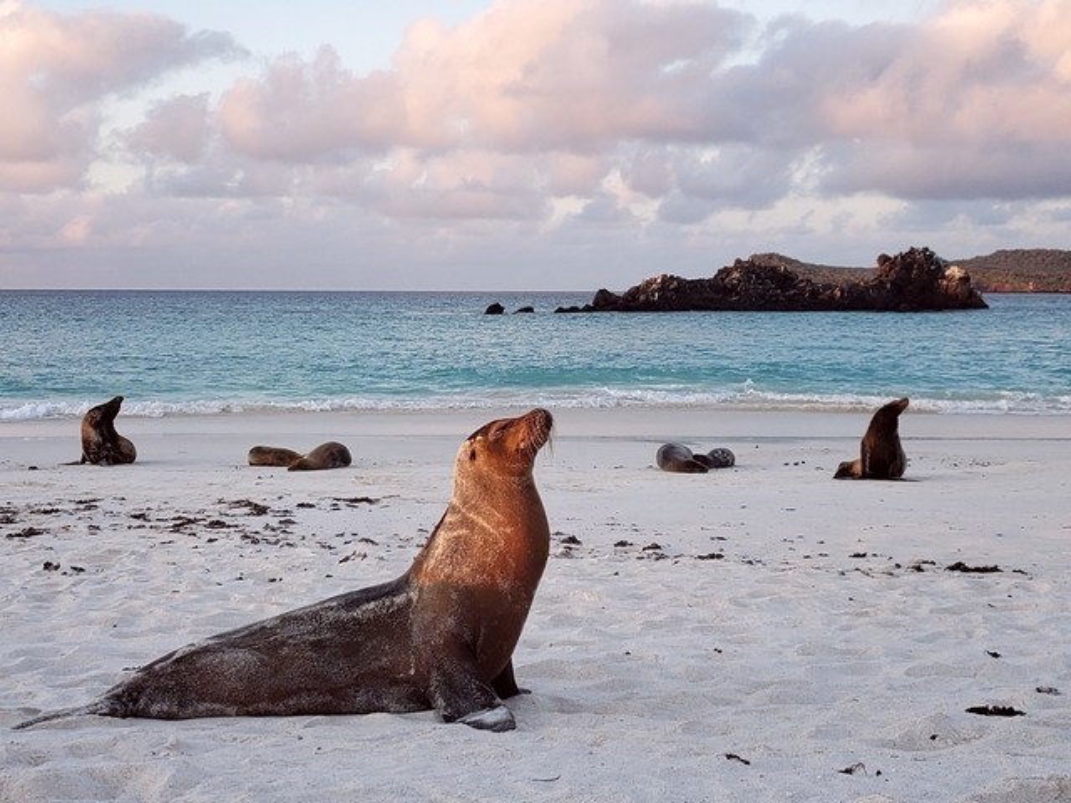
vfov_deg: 53.1
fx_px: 804
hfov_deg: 67.3
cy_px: 402
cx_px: 536
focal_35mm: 26
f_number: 2.4
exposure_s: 1/366
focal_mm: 4.3
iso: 50
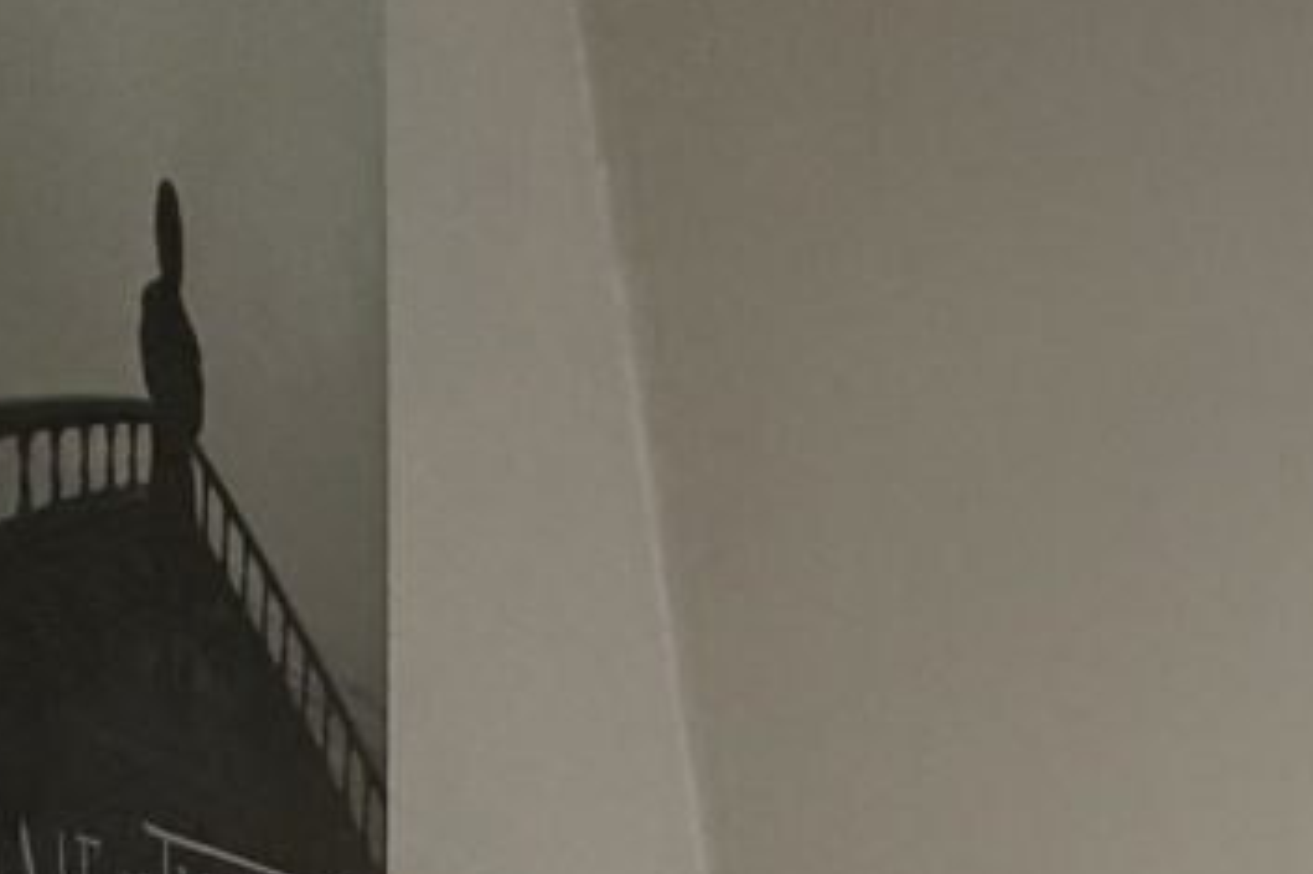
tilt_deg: -1.4
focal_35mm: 66
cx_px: 2440
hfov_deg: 20.3
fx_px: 2406
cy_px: 1138
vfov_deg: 19.1
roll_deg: +0.8
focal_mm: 2.22
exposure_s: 1/121
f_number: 2.2
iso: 320
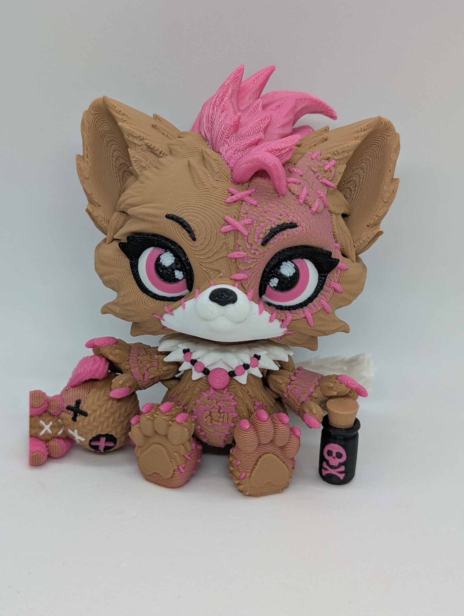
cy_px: 308
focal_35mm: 49
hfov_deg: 29.8
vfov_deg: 38.9
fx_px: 873
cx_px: 232
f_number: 1.68
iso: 25
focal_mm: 6.9
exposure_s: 1/60
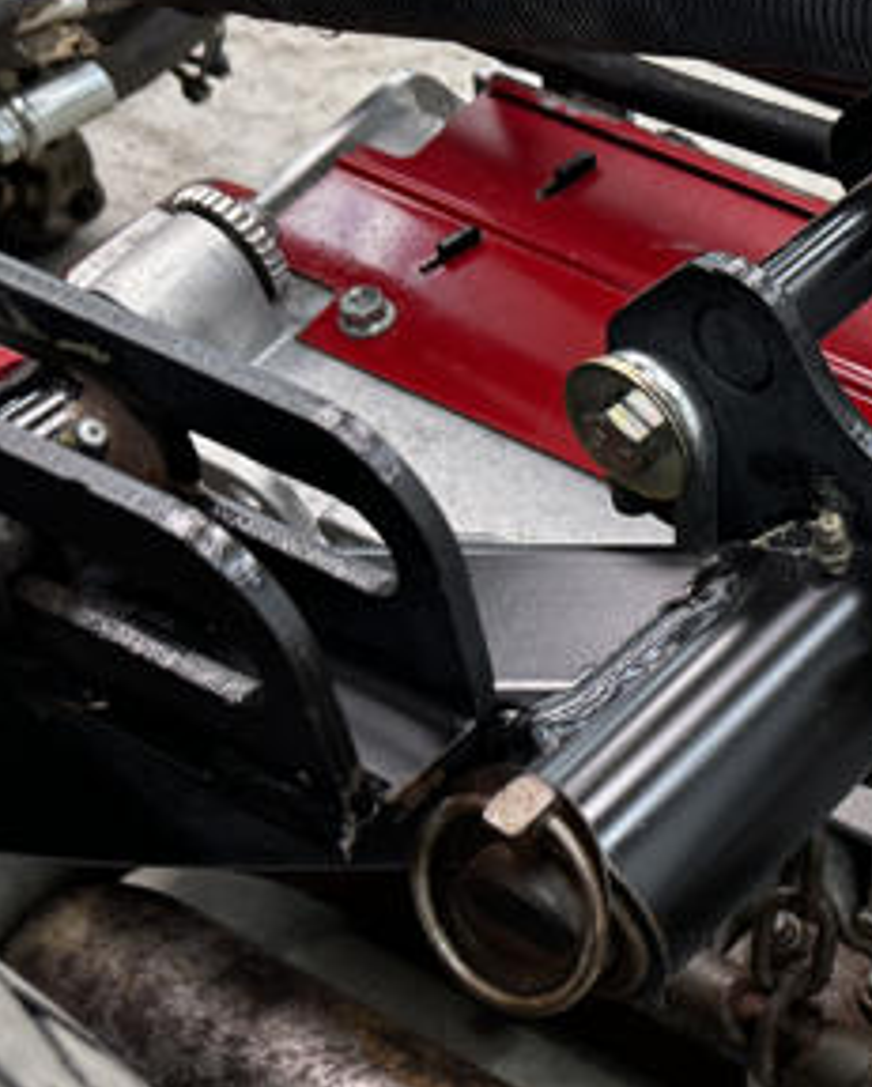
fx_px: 2094
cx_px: 1170
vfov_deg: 27.8
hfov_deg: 21.1
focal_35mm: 65
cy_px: 1019
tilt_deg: -53.3
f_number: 1.78
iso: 125
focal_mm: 6.76
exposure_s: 1/60
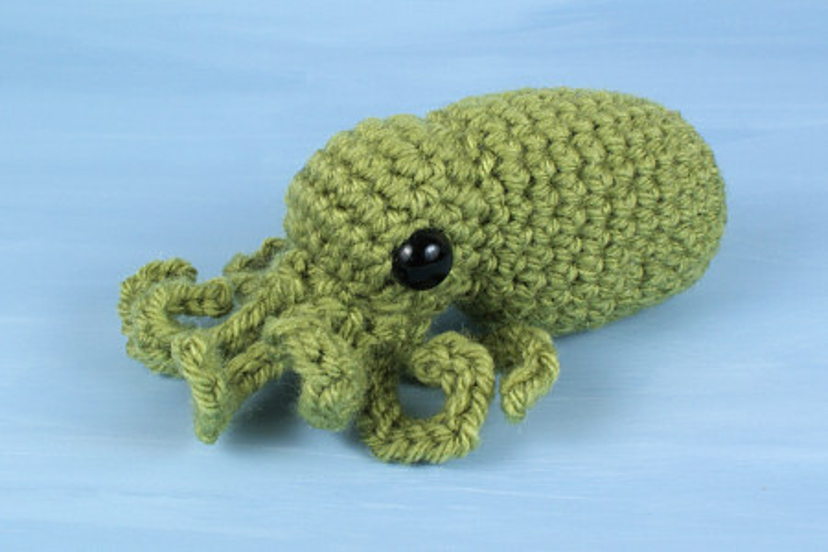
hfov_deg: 46.4
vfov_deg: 31.9
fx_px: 966
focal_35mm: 42
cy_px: 276
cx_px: 414
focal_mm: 28
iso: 100
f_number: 13
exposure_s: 1/4
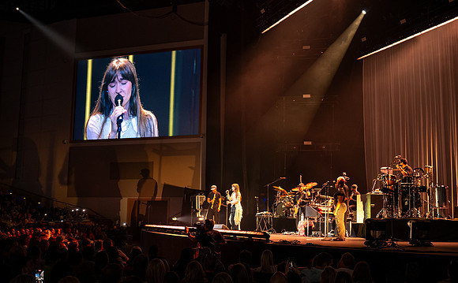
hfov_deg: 41.9
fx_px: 593
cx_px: 286
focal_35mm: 48
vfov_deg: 26.9
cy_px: 143
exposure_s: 1/125
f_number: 2.8
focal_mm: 37
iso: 1000
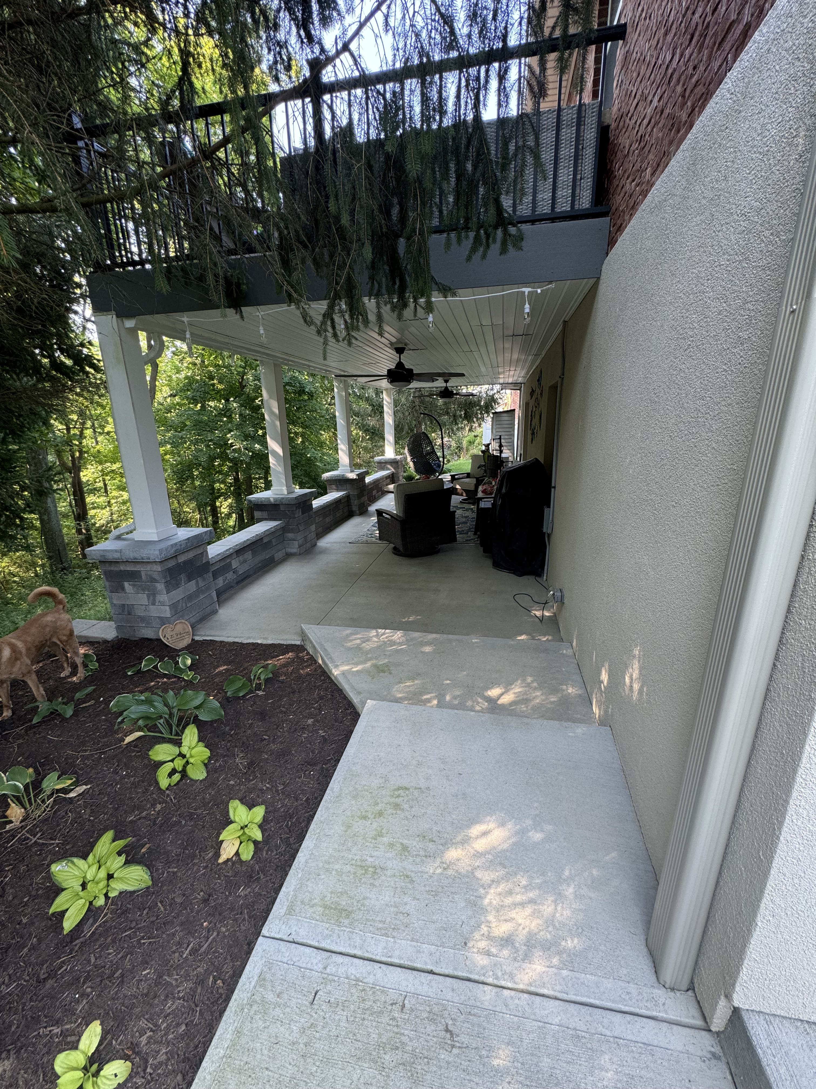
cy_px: 544
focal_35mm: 14
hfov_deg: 85.7
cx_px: 408
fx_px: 440
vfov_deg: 102.1
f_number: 2.2
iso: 100
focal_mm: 2.2
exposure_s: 1/99
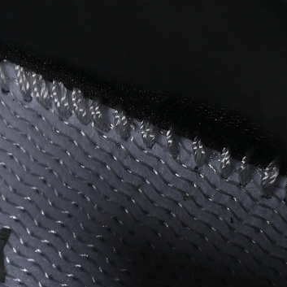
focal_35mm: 195
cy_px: 194
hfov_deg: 8.8
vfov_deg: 9.0
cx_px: -140
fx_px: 1829
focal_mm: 50
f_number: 6.3
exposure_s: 1/60
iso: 160
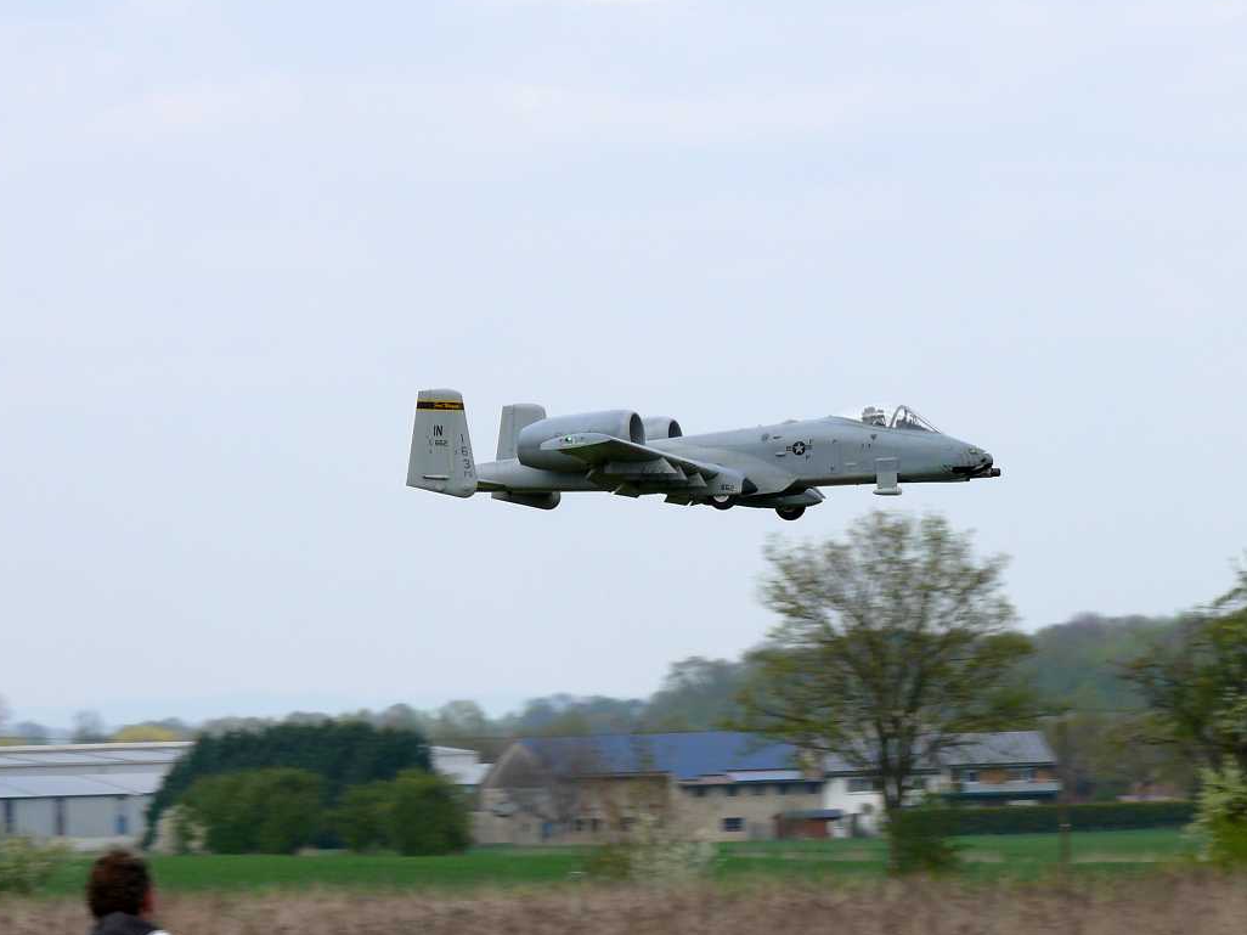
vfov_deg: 6.4
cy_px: 410
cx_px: 727
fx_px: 8392
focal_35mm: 233
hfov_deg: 8.5
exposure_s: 1/400
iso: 100
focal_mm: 35.1
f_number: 5.6
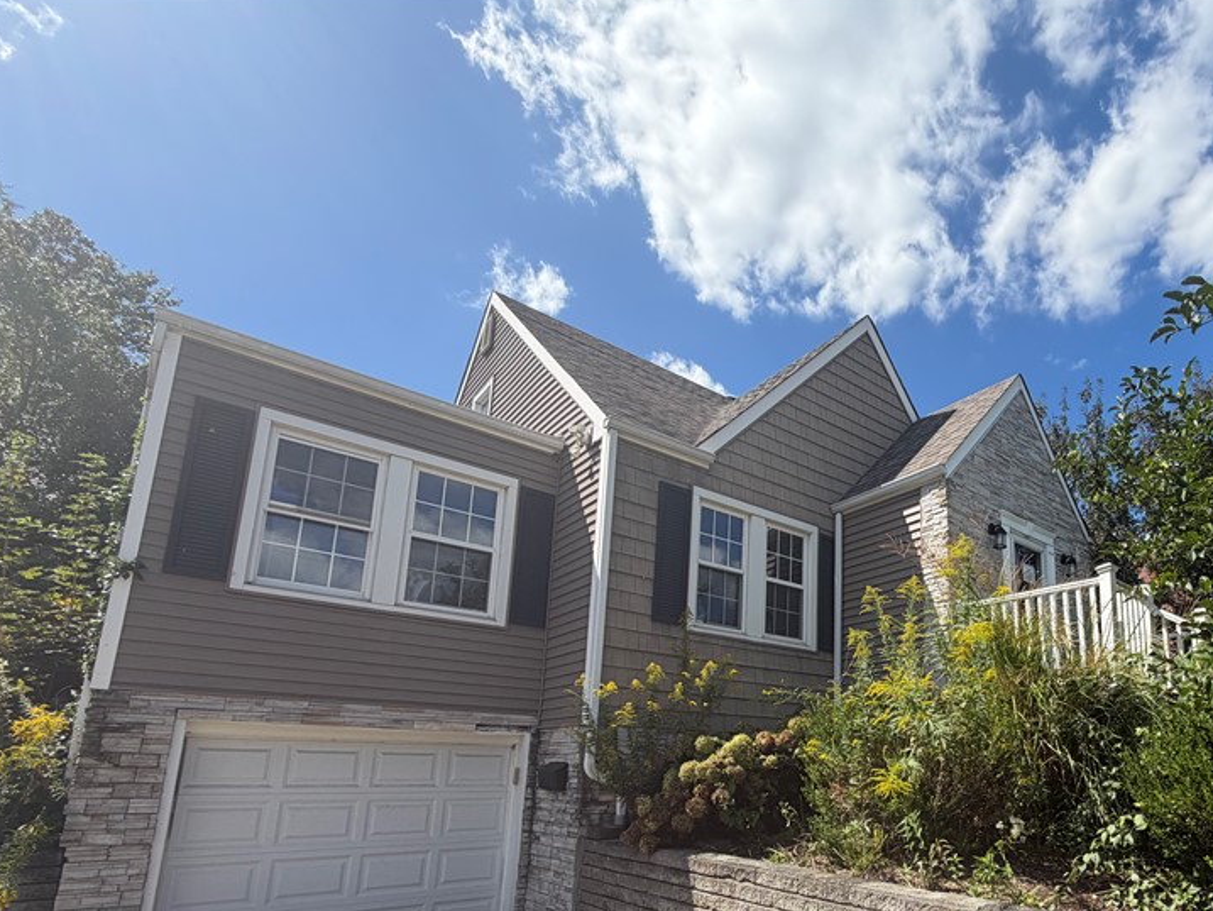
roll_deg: -0.5
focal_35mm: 20
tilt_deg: +10.4
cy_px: 640
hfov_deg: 78.5
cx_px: 831
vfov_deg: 63.5
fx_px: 701
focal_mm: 2.22
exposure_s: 1/770
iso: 25
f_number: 2.2
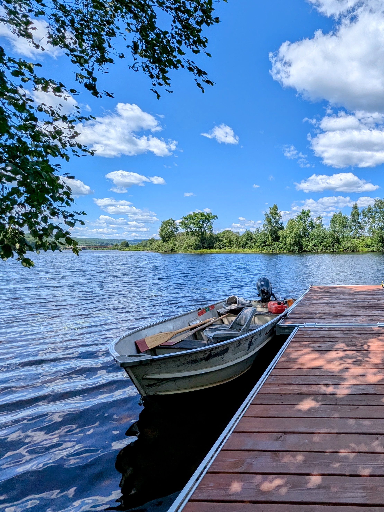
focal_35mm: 18
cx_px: 328
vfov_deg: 87.7
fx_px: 266
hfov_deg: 62.8
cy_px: 249
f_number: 2.2
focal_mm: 1.95
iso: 47
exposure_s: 1/1866
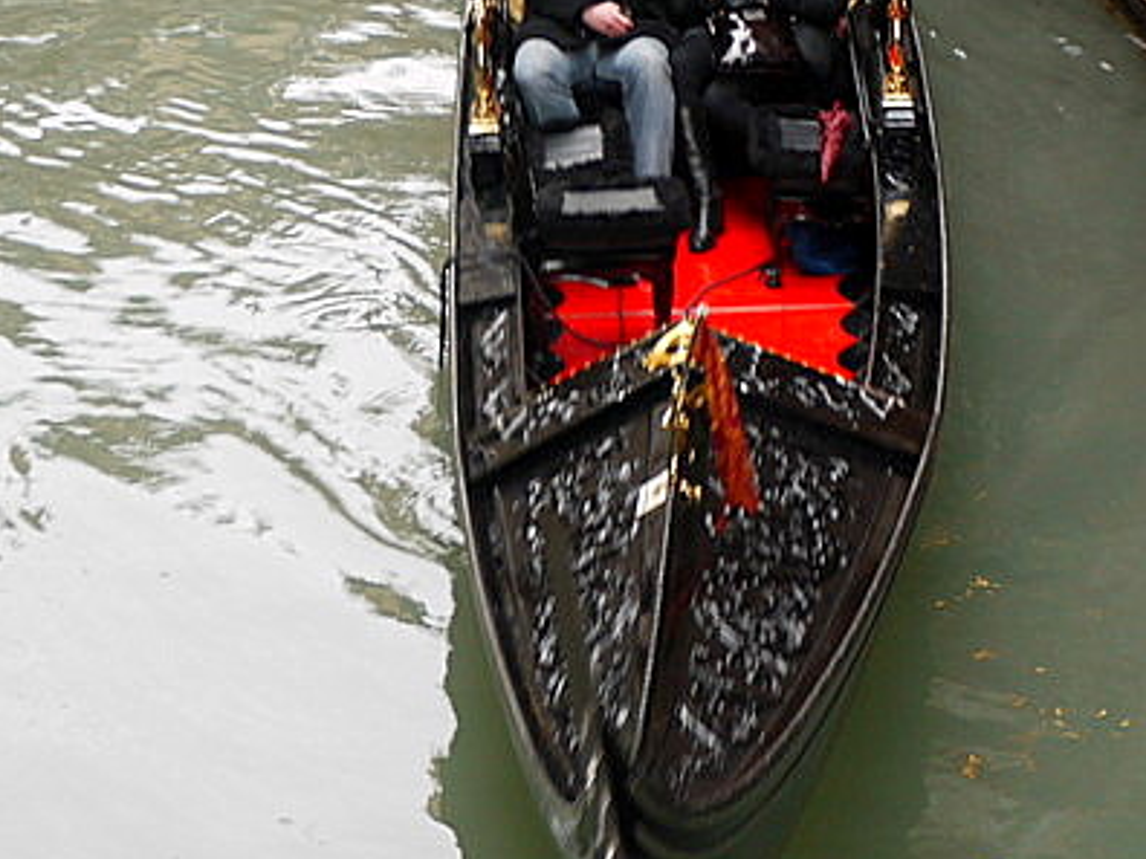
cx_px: 411
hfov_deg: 17.8
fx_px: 3642
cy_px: 246
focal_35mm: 110
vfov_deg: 13.4
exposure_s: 1/25
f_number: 3.8
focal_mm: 17
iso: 100
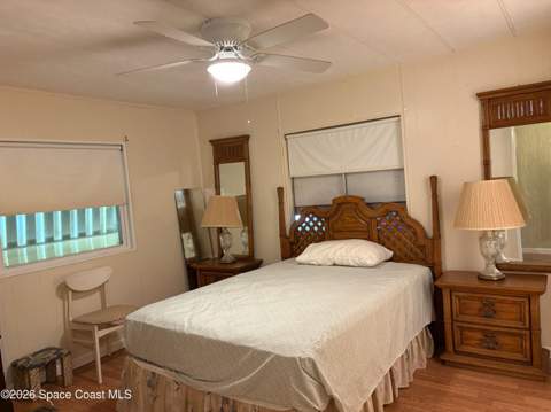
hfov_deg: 67.4
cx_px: 276
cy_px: 206
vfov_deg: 53.0
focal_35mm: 26
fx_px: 413
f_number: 1.6
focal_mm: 5.96
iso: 400
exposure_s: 1/60
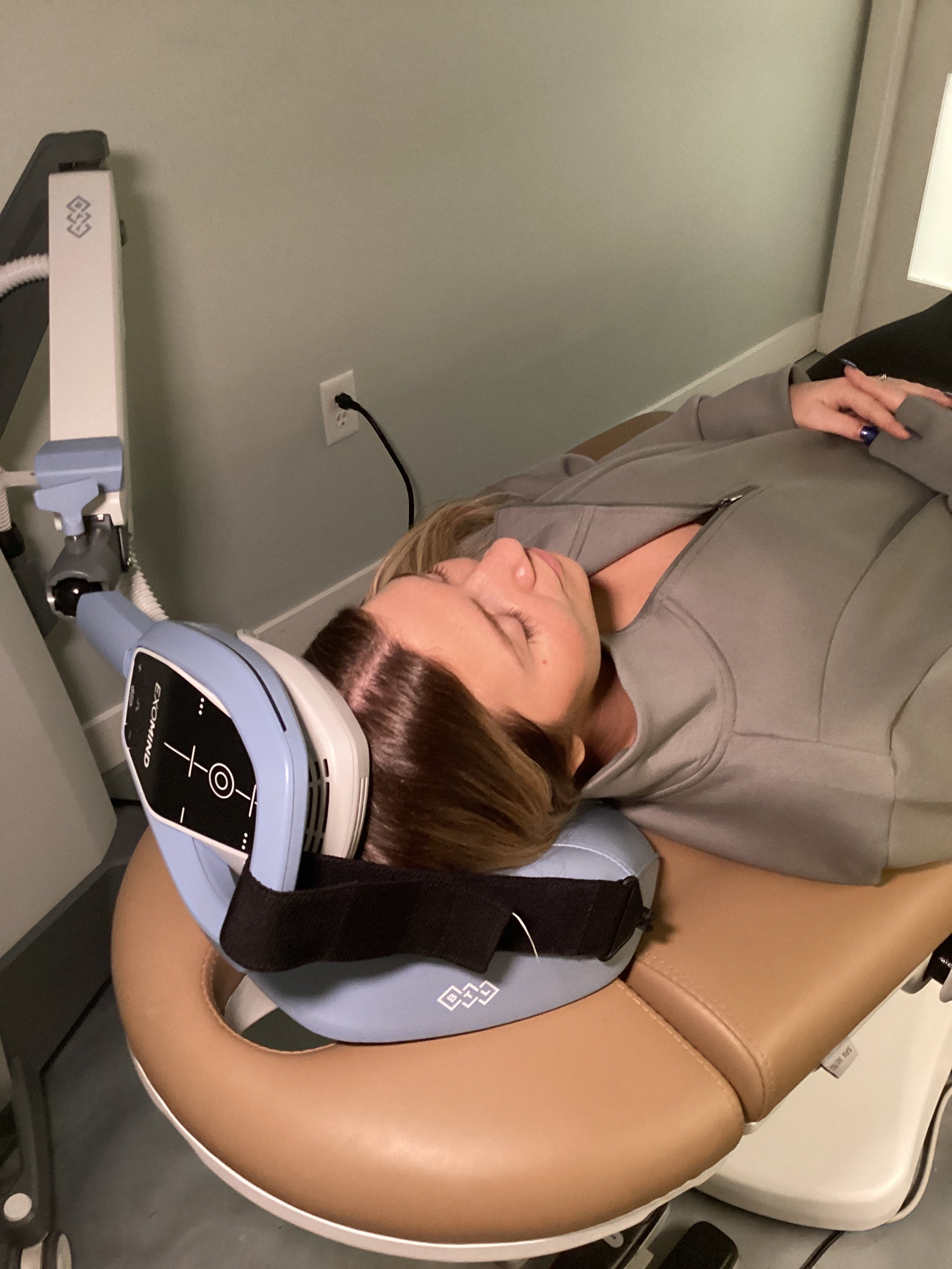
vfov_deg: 58.4
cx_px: 476
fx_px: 1137
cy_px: 634
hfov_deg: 45.4
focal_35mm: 31
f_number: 2.4
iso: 320
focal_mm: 3.3
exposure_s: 1/40
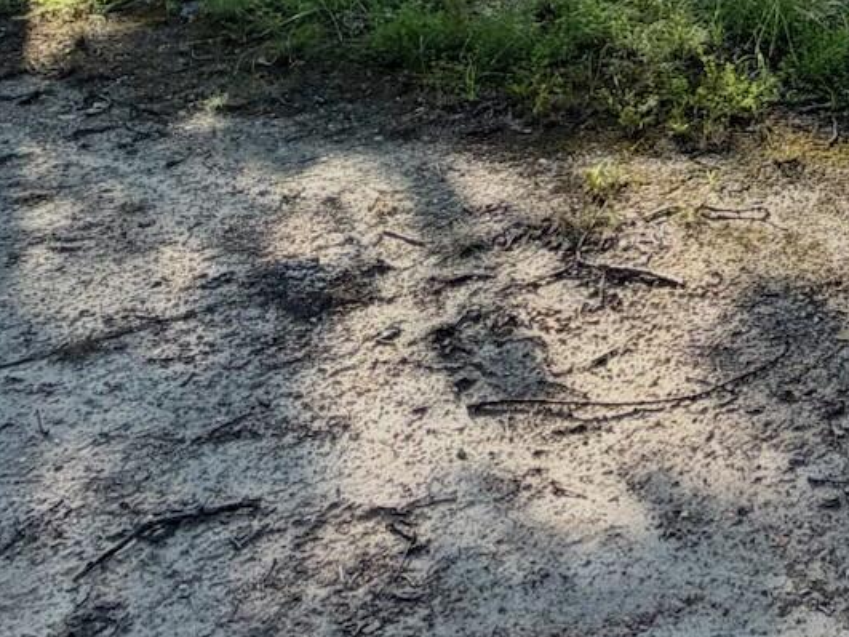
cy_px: -336
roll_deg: +1.1
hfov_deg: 29.9
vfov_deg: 22.1
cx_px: 1042
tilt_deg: -0.8
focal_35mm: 54
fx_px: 1324
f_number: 2.2
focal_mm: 2.22
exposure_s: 1/230
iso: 40
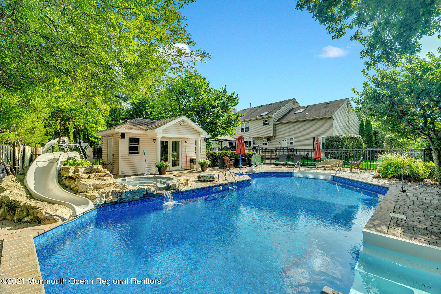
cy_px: 147
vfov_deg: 73.7
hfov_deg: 96.7
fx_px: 196
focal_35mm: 16
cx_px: 220
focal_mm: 16
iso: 800
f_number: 8
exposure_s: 1/800
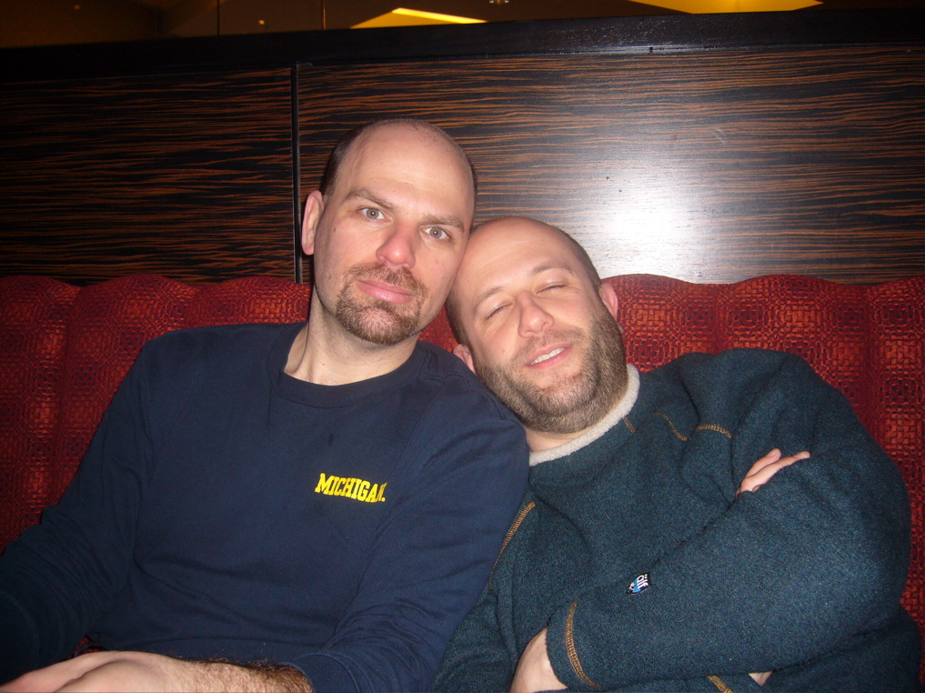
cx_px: 462
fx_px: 935
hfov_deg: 52.6
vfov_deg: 40.7
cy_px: 346
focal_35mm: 35
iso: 100
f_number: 2.8
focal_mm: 5.8
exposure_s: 1/60
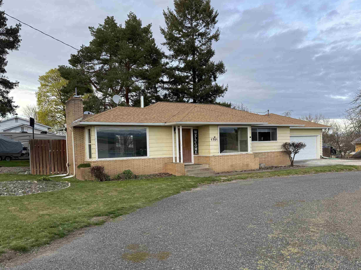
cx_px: 193
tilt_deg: -1.5
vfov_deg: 46.6
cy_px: 155
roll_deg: +1.6
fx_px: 313
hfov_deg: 59.9
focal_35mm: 30
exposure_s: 1/689
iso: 80
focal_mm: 6.76
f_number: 1.78
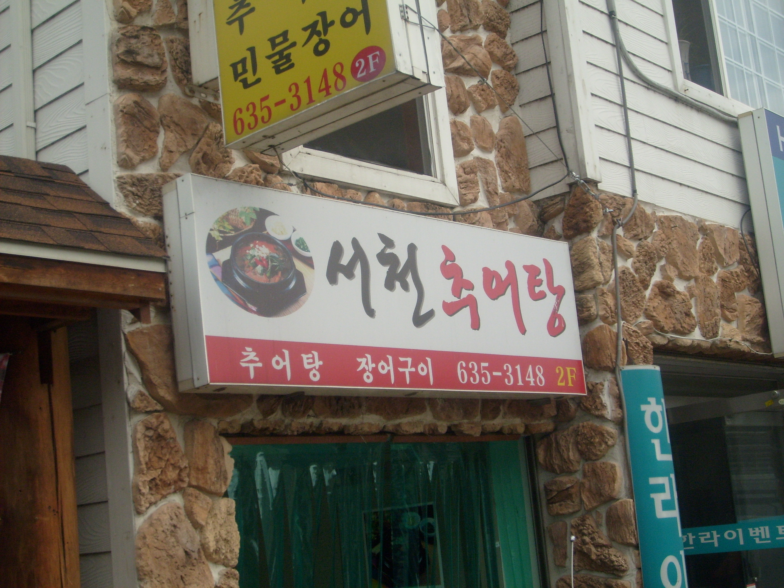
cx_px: 392
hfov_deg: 36.8
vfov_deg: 28.0
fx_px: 1178
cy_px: 294
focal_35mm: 52
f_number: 8.4
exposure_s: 1/180
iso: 80
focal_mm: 8.7
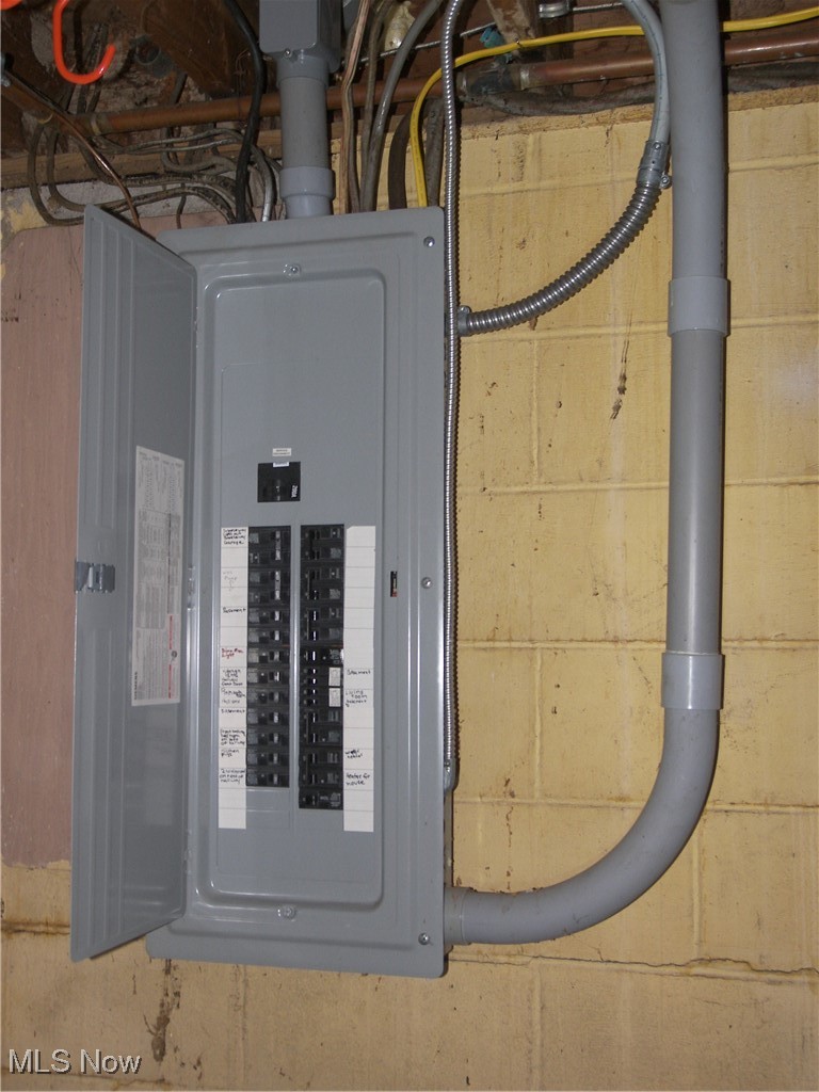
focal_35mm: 43
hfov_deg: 33.6
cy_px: 546
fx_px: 1356
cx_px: 410
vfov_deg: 43.9
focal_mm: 9.1
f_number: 3.6
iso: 100
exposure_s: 1/40
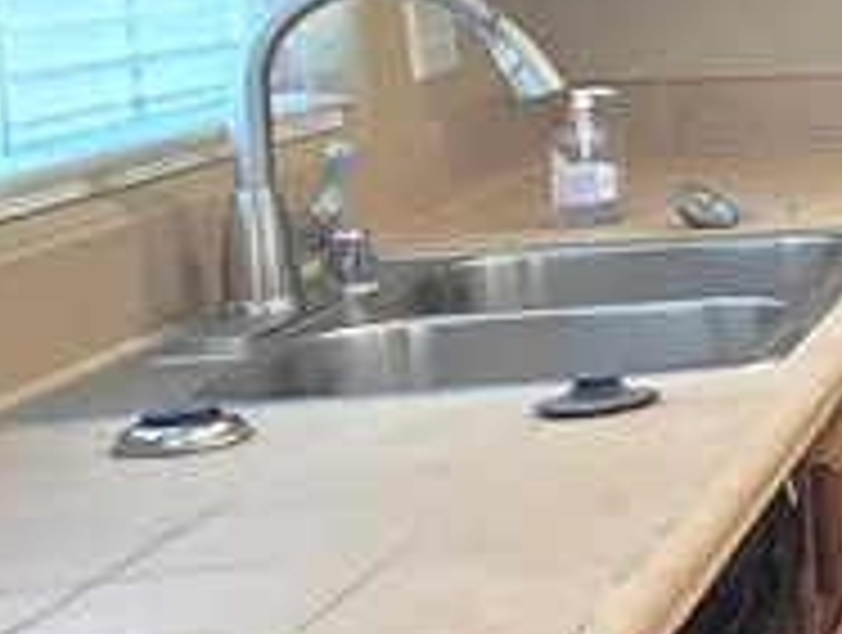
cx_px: 2179
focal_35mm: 71
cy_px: 121
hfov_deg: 13.9
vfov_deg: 20.5
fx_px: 1730
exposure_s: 1/60
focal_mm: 2.2
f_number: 2.2
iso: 200
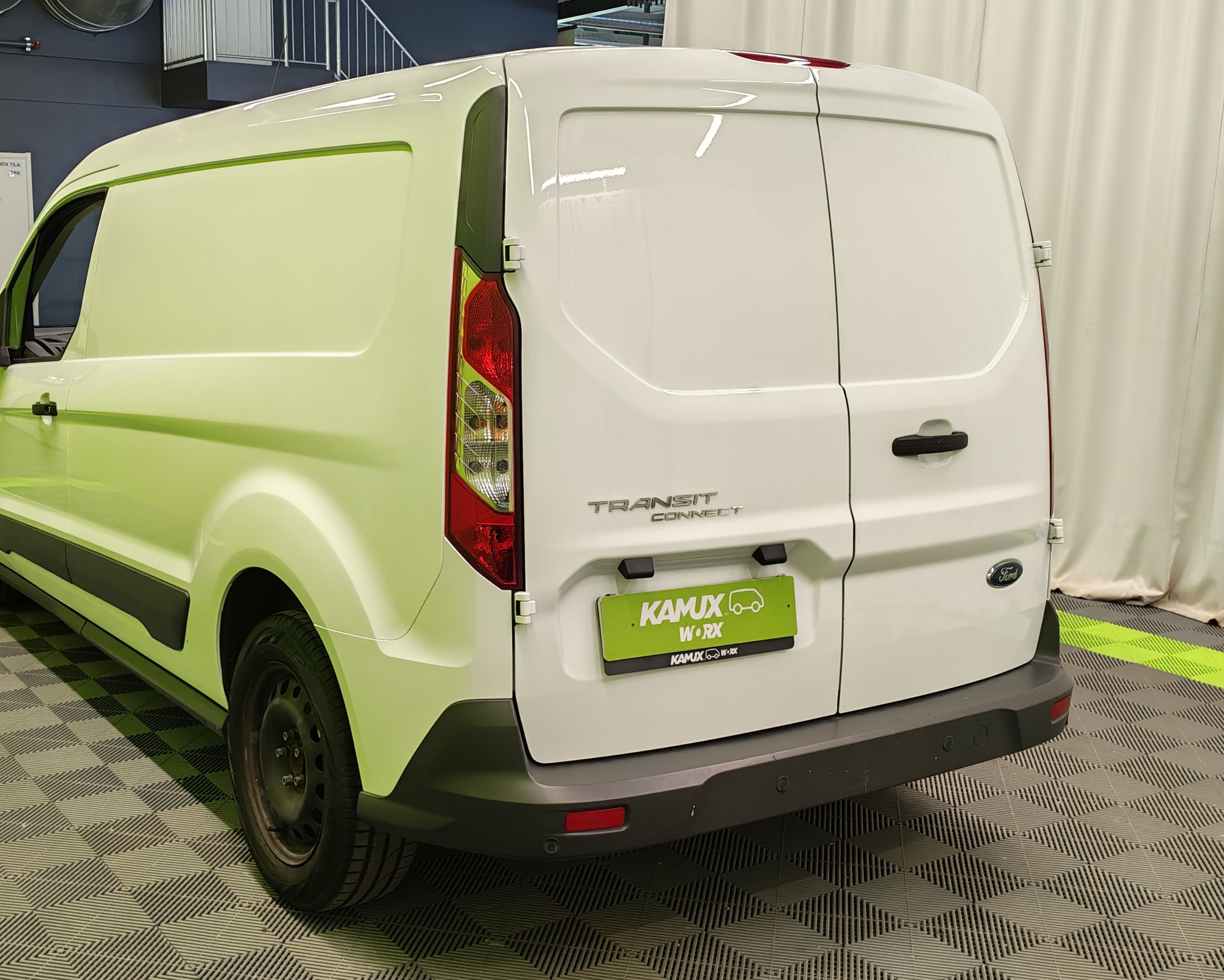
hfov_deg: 43.7
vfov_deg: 35.7
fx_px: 1522
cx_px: 515
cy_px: 469
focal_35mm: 42
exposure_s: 1/100
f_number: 1.9
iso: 500
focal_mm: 6.12
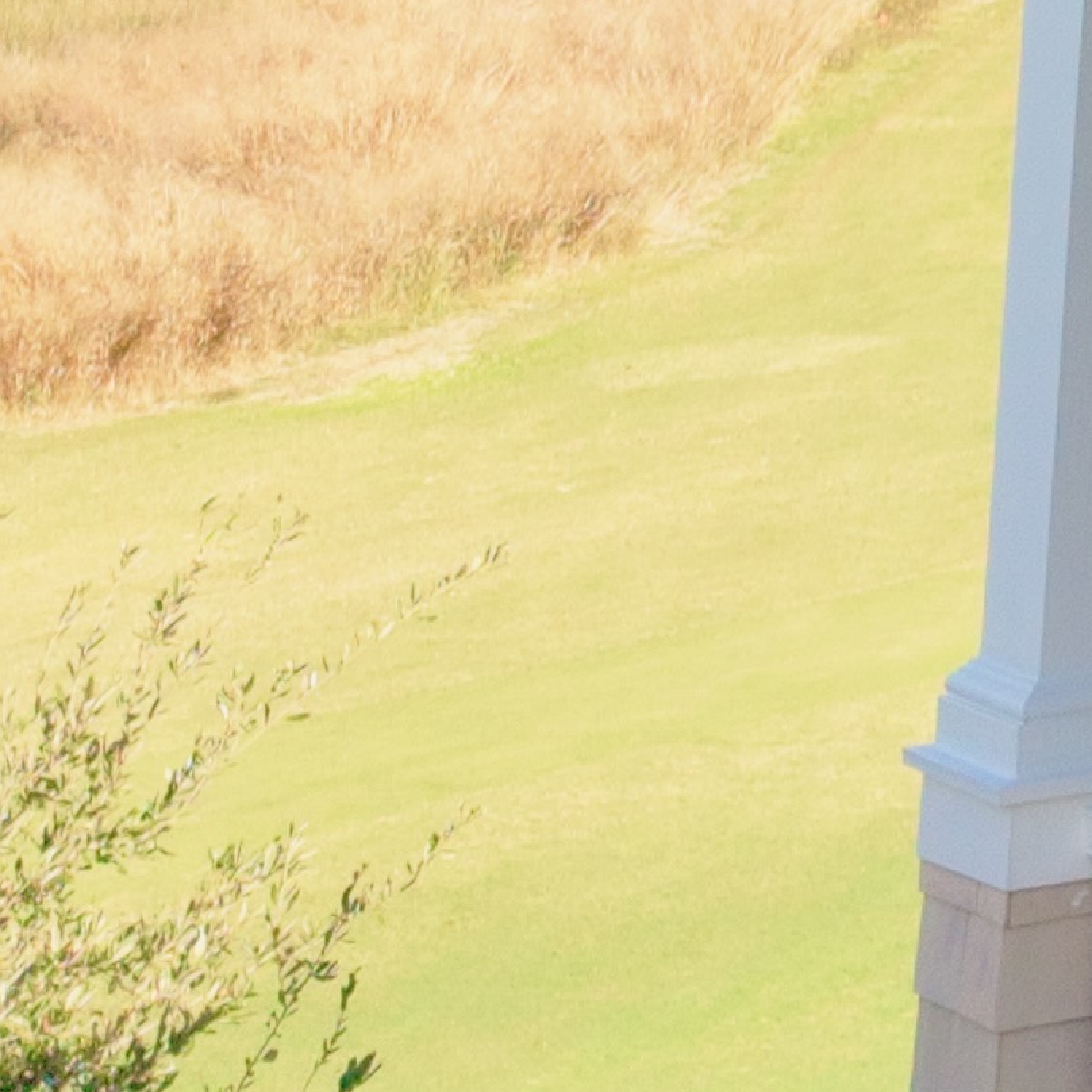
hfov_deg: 6.5
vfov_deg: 7.4
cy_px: -1853
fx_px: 7673
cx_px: 4413
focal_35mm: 215
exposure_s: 1/240
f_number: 1.8
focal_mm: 8.67
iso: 270
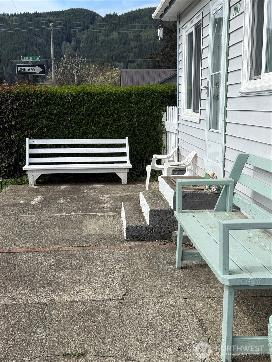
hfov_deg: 30.3
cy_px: 181
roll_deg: +0.3
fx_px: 503
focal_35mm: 48
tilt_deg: -7.6
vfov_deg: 39.7
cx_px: 136
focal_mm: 6.76
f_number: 1.78
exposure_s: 1/4329
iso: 64
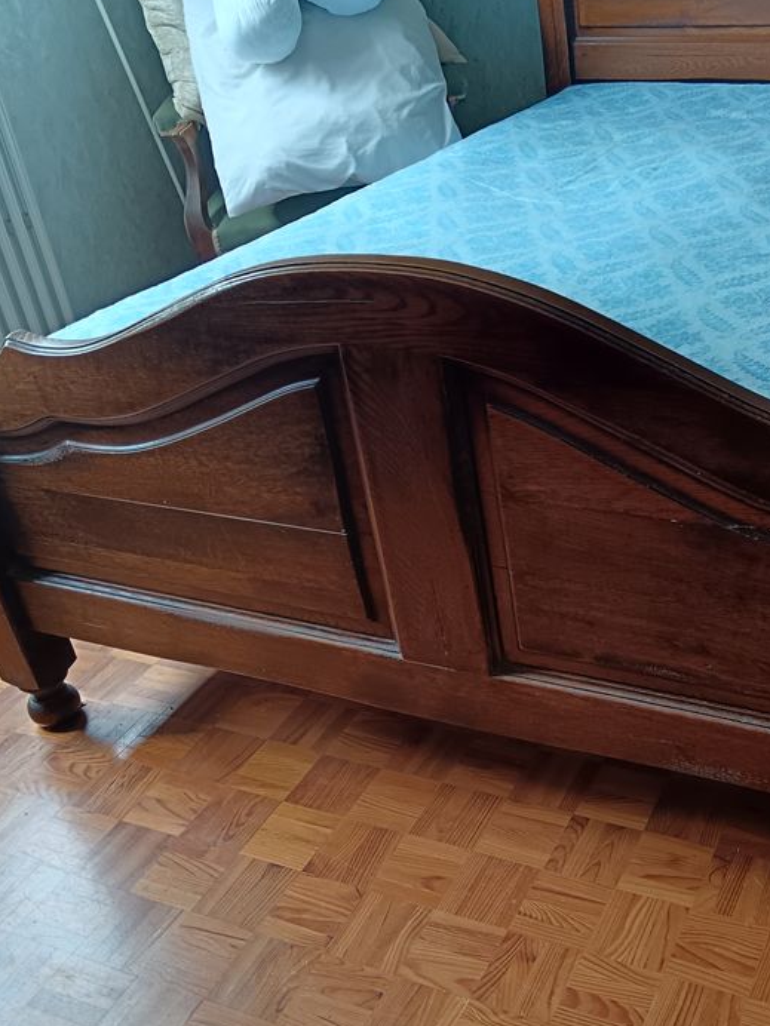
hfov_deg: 35.6
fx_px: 1157
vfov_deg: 47.9
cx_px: 617
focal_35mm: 39
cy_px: 532
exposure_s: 1/50
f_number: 1.9
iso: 569
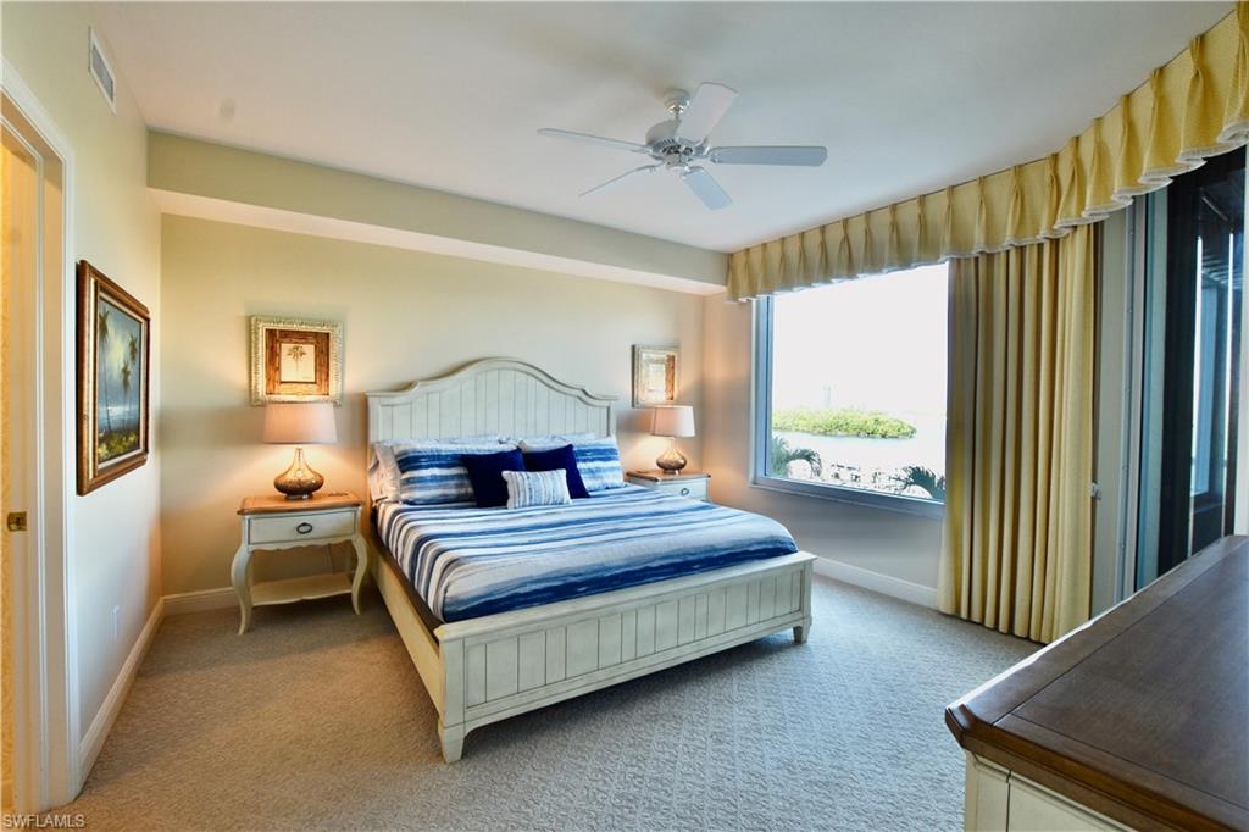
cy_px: 416
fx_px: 520
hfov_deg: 100.4
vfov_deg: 77.3
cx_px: 624
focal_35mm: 15
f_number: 9
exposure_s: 1/20
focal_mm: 10
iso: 100
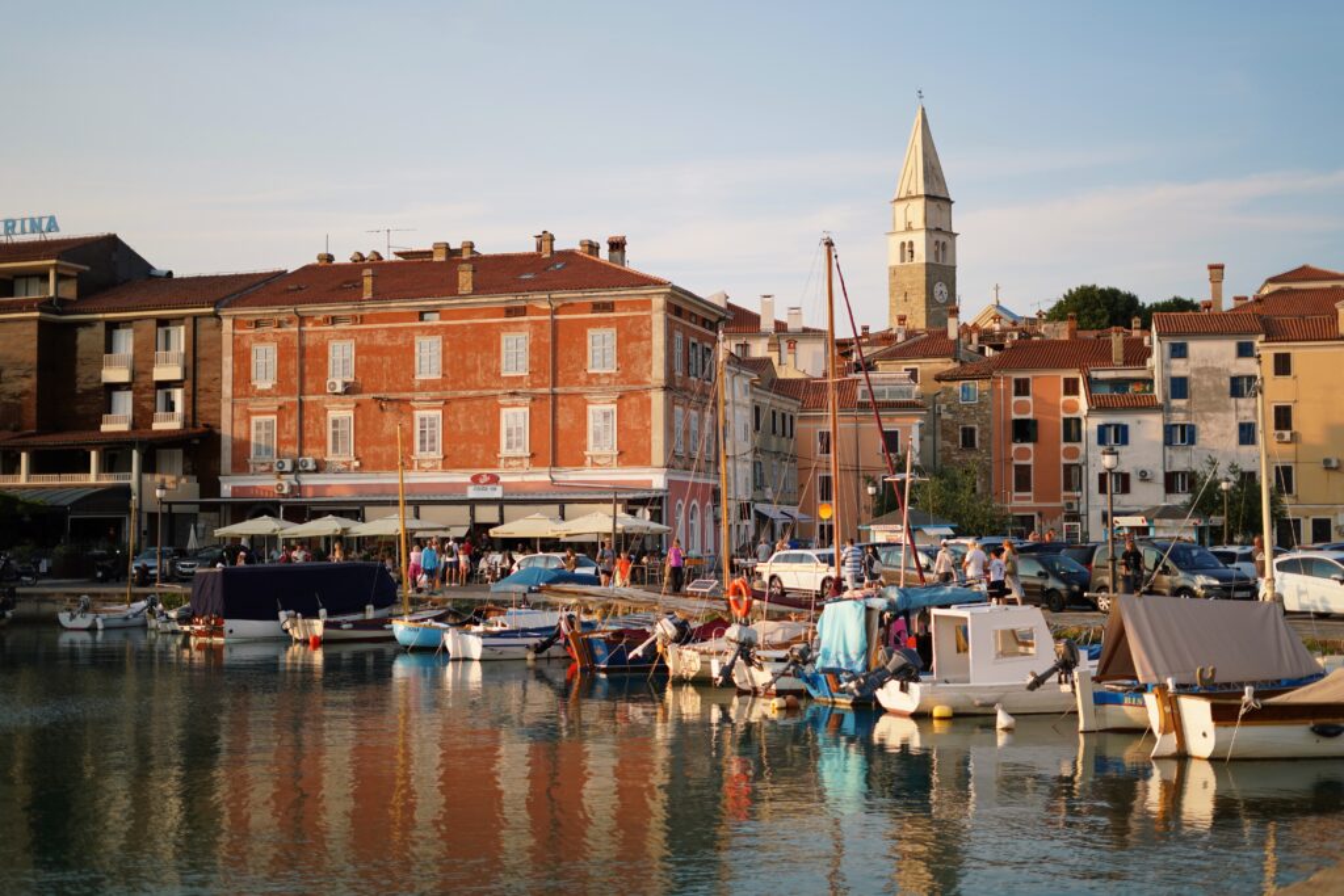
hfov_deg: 39.6
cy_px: 448
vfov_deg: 27.0
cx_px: 672
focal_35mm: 50
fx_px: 1867
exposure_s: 1/1600
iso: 100
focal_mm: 50
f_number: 1.8
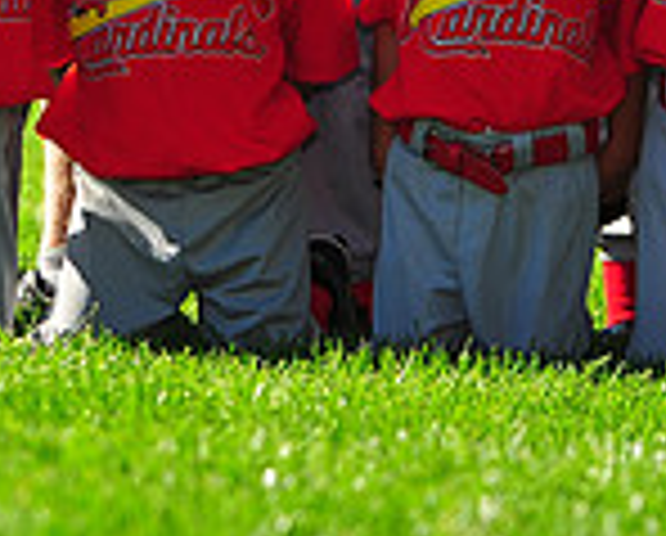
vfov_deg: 3.5
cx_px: 310
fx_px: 8690
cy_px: -275
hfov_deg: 4.4
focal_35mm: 440
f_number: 3.5
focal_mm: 120
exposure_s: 1/1600
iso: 200
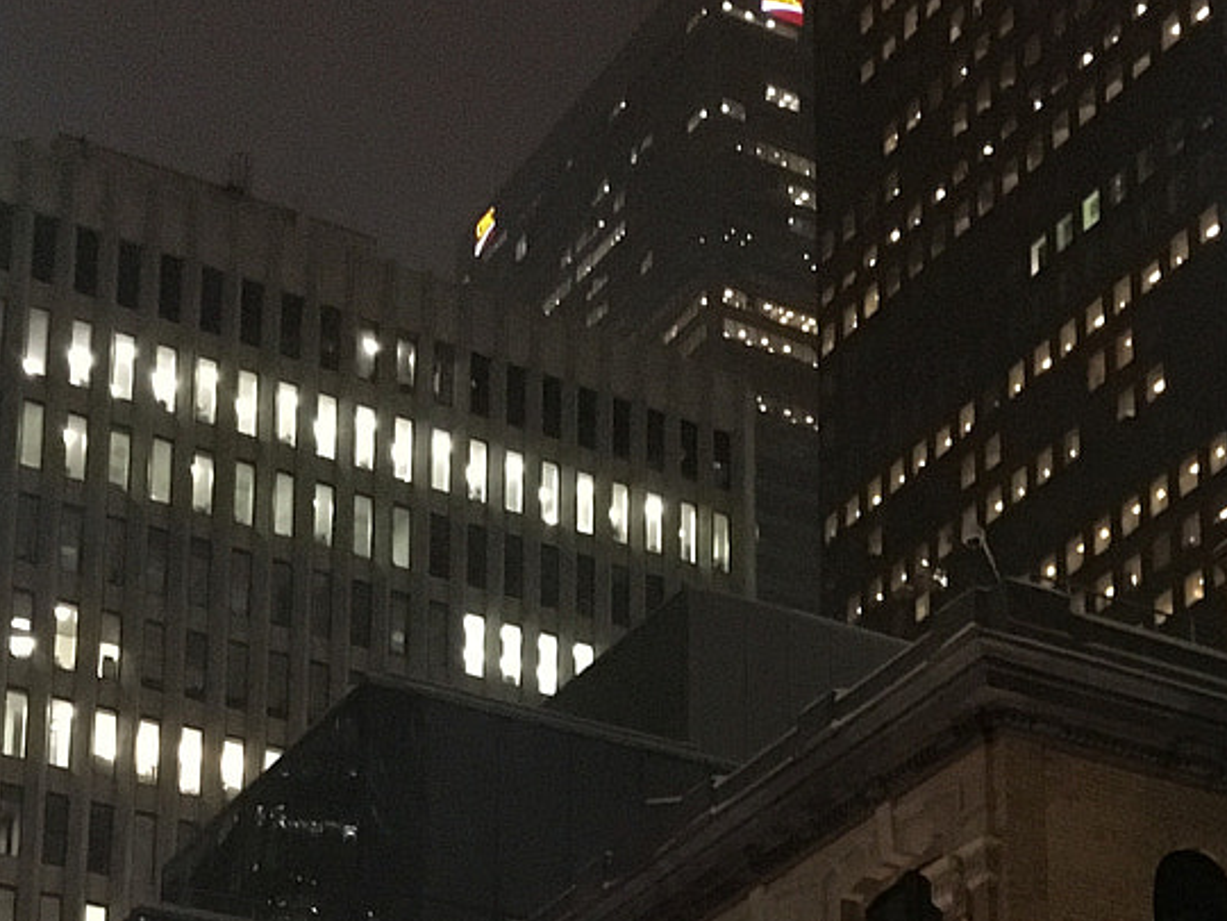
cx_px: 1086
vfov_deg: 16.2
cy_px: 1228
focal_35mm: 86
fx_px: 3048
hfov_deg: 22.3
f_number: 2.2
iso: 320
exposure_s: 1/15
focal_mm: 4.15
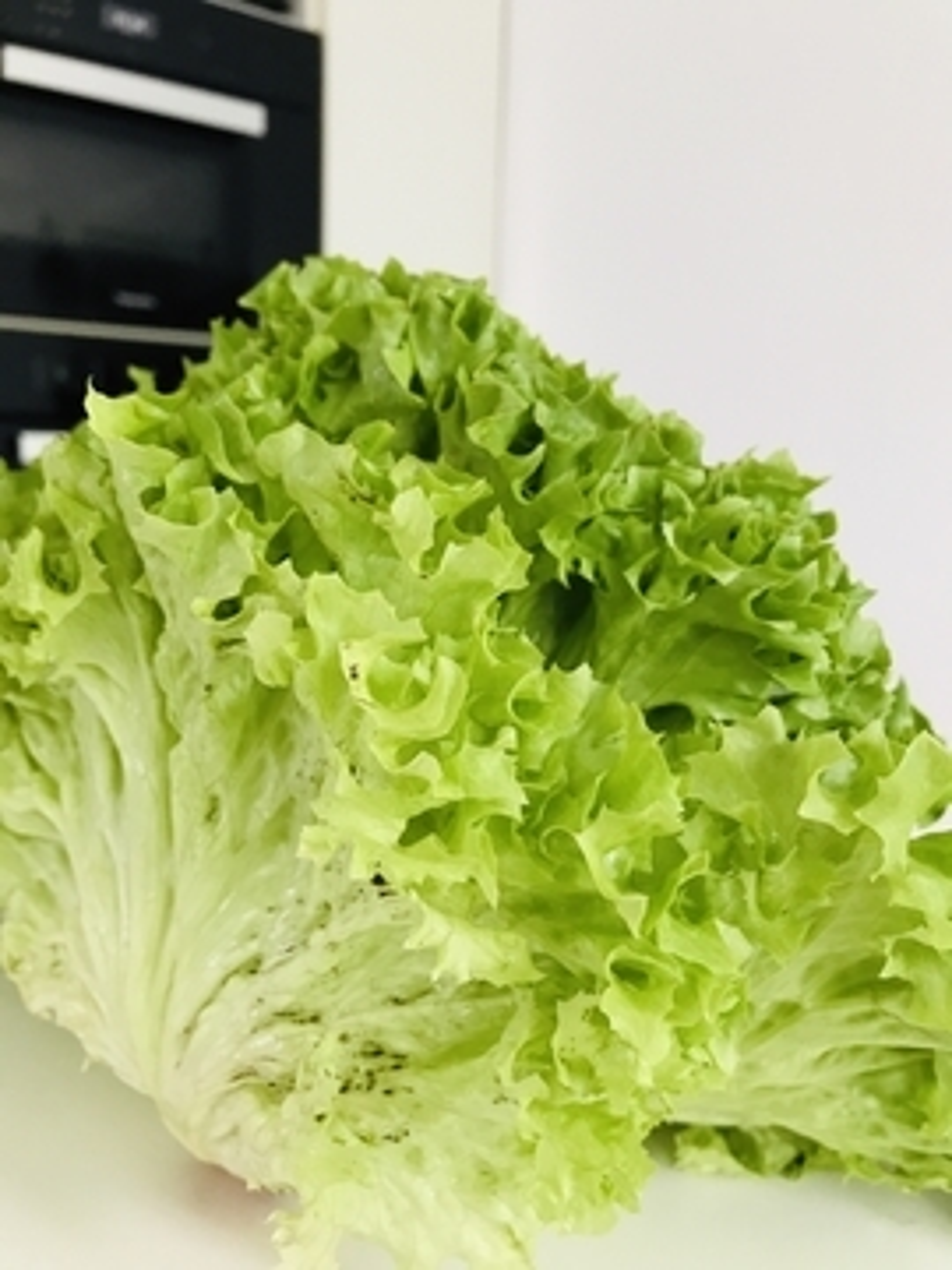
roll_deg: -1.3
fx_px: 1027
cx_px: 476
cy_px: 635
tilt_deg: -7.9
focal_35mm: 28
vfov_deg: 63.4
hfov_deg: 49.7
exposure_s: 1/33
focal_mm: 3.99
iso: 40
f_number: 1.8
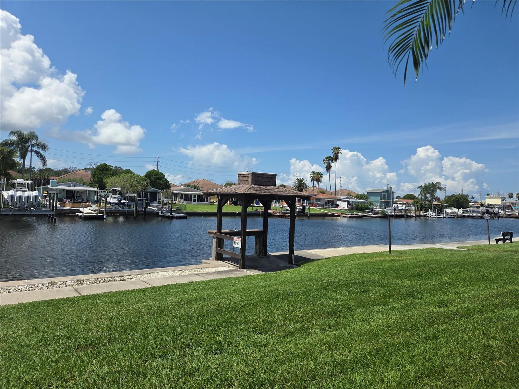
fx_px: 345
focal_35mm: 23
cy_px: 194
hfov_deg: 73.9
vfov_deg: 58.9
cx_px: 260
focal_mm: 5.4
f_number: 1.8
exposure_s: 1/7891
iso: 80
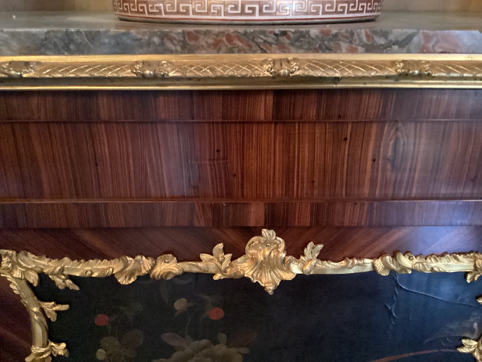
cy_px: 181
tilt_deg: -22.6
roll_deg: -2.6
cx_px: 241
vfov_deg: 45.4
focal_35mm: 31
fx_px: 432
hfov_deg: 58.4
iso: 800
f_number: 2.4
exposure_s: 1/17
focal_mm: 3.3
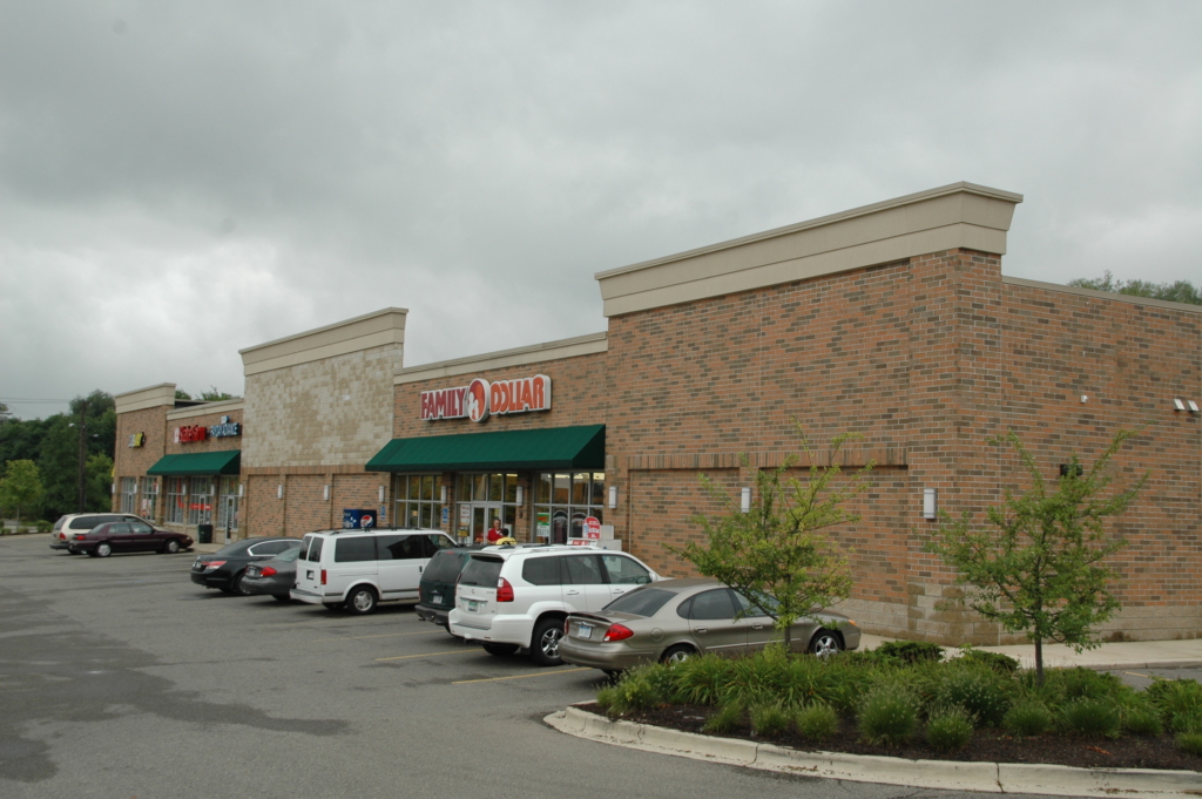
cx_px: 601
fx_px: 1301
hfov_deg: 49.6
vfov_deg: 34.2
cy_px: 400
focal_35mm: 39
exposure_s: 1/250
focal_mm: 26
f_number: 8
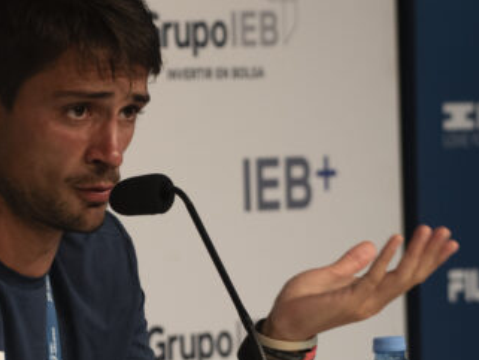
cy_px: 253
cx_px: 90
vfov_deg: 3.3
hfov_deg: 4.4
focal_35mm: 449
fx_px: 6215
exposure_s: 1/160
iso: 1600
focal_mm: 200
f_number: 5.6
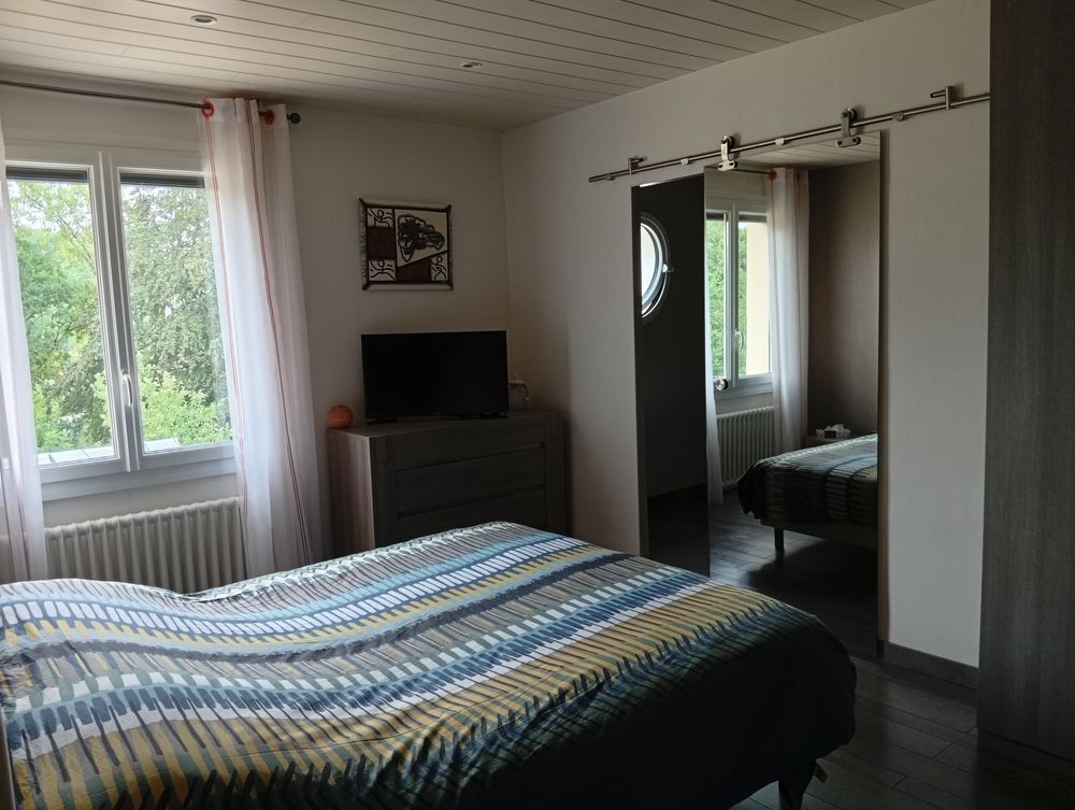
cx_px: 538
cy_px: 405
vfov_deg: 53.2
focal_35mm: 26
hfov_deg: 67.2
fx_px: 809
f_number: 1.8
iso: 350
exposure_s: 1/33.3
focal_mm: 3.96
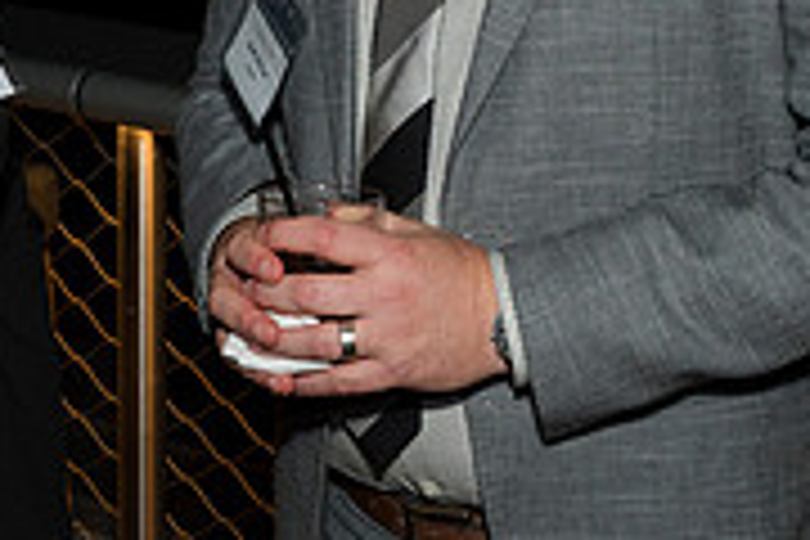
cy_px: -92
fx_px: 2317
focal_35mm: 103
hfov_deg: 19.7
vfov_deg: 13.0
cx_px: 238
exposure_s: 1/125
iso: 1250
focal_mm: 32
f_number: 5.6
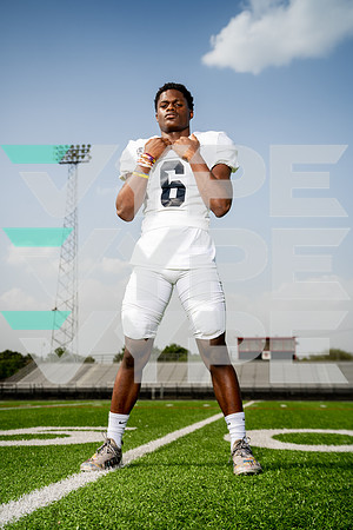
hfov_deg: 32.6
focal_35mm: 41
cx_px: 176
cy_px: 265
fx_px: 603
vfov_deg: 47.4
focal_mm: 41
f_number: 4.5
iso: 100
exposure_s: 1/1250
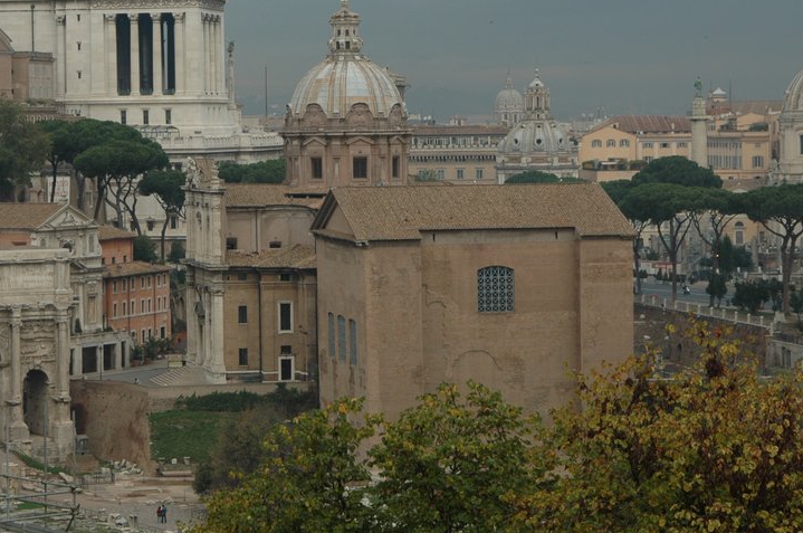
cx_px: 287
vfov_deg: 11.3
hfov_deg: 16.9
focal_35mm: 121
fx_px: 2695
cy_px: 182
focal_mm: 58
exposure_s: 1/200
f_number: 7.1
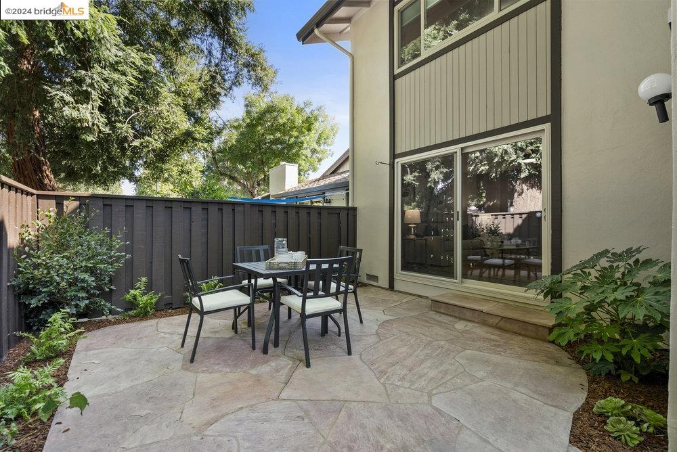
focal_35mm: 16
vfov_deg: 73.8
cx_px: 338
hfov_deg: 96.7
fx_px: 301
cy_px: 226
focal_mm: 16
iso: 800
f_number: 7.1
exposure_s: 1/25
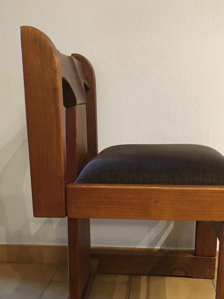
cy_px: 196
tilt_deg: -15.9
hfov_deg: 34.3
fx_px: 362
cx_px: 125
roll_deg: +2.2
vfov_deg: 44.2
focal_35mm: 42
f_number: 2.2
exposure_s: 1/17
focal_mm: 4.15
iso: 250
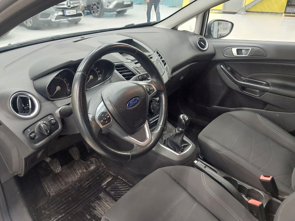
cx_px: 143
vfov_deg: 49.7
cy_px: 107
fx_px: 239
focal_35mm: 28
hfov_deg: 63.4
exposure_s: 1/25
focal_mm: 5.23
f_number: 1.8
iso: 400
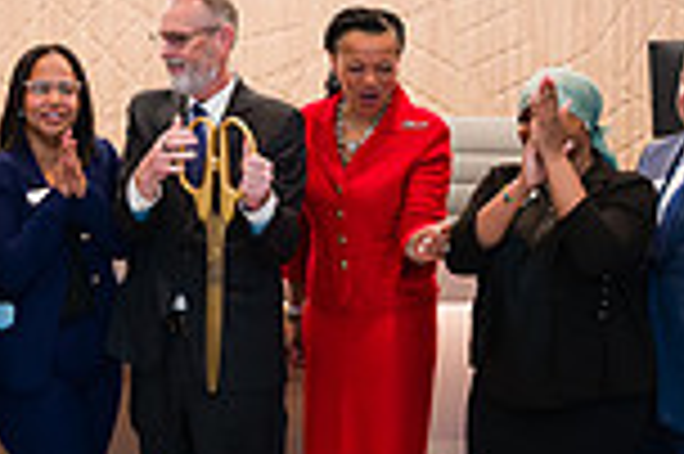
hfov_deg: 22.0
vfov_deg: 14.8
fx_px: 1746
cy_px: 166
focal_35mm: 92
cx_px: 176
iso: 800
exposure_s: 1/200
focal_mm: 24
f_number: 4
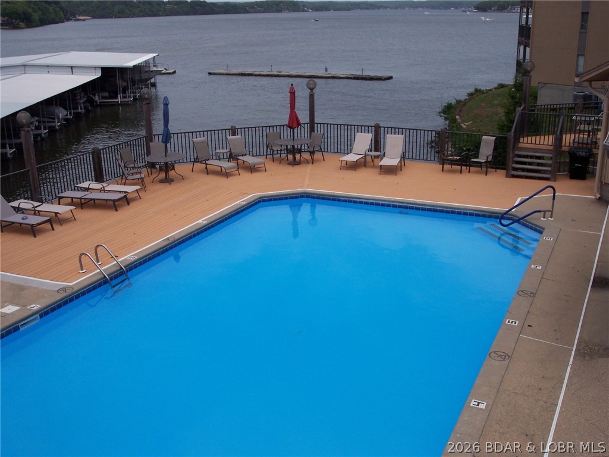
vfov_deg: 37.7
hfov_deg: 49.0
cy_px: 228
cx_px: 304
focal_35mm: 38
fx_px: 669
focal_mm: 8
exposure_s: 1/1000
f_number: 4.8
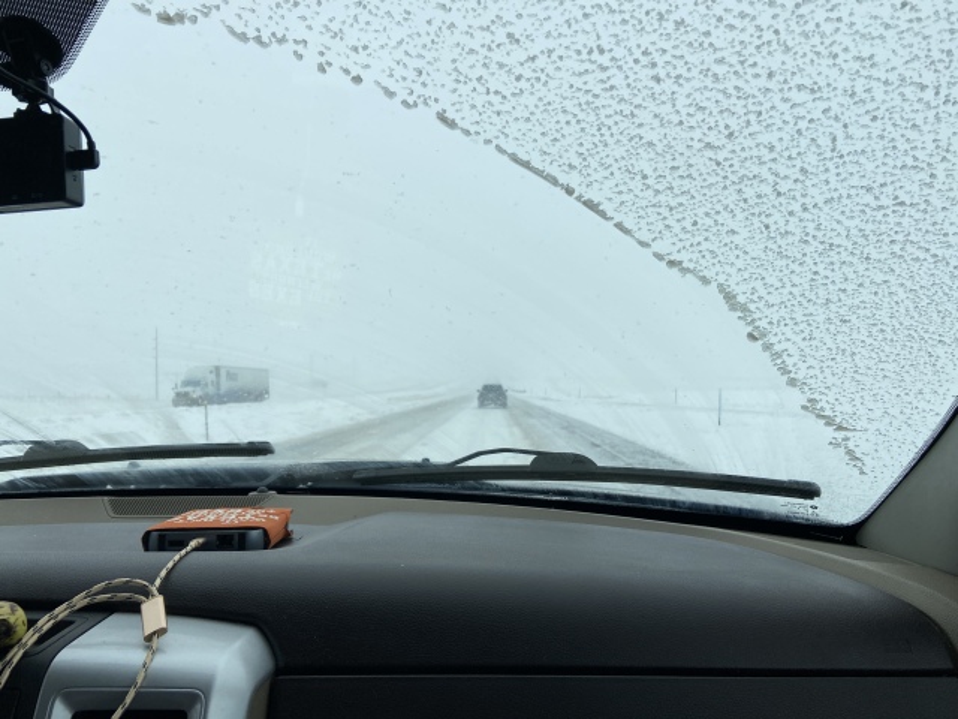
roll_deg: +2.5
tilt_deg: -1.2
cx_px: 479
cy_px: 360
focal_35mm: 26
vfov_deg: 53.1
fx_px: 720
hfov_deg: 67.3
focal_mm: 4.25
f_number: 1.8
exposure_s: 1/8850
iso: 32
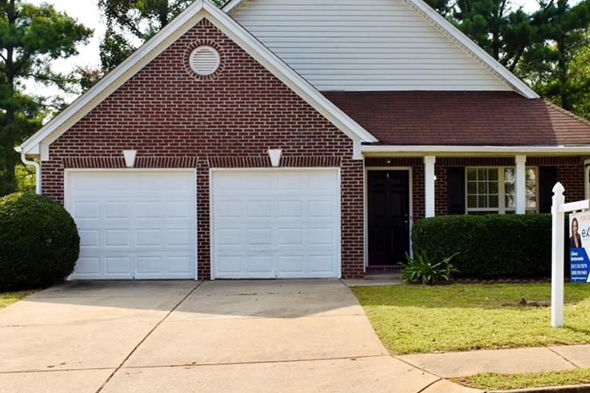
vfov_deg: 26.5
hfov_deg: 39.1
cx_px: 327
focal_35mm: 51
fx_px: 830
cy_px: 143
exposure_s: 1/200
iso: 100
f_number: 10
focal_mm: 25
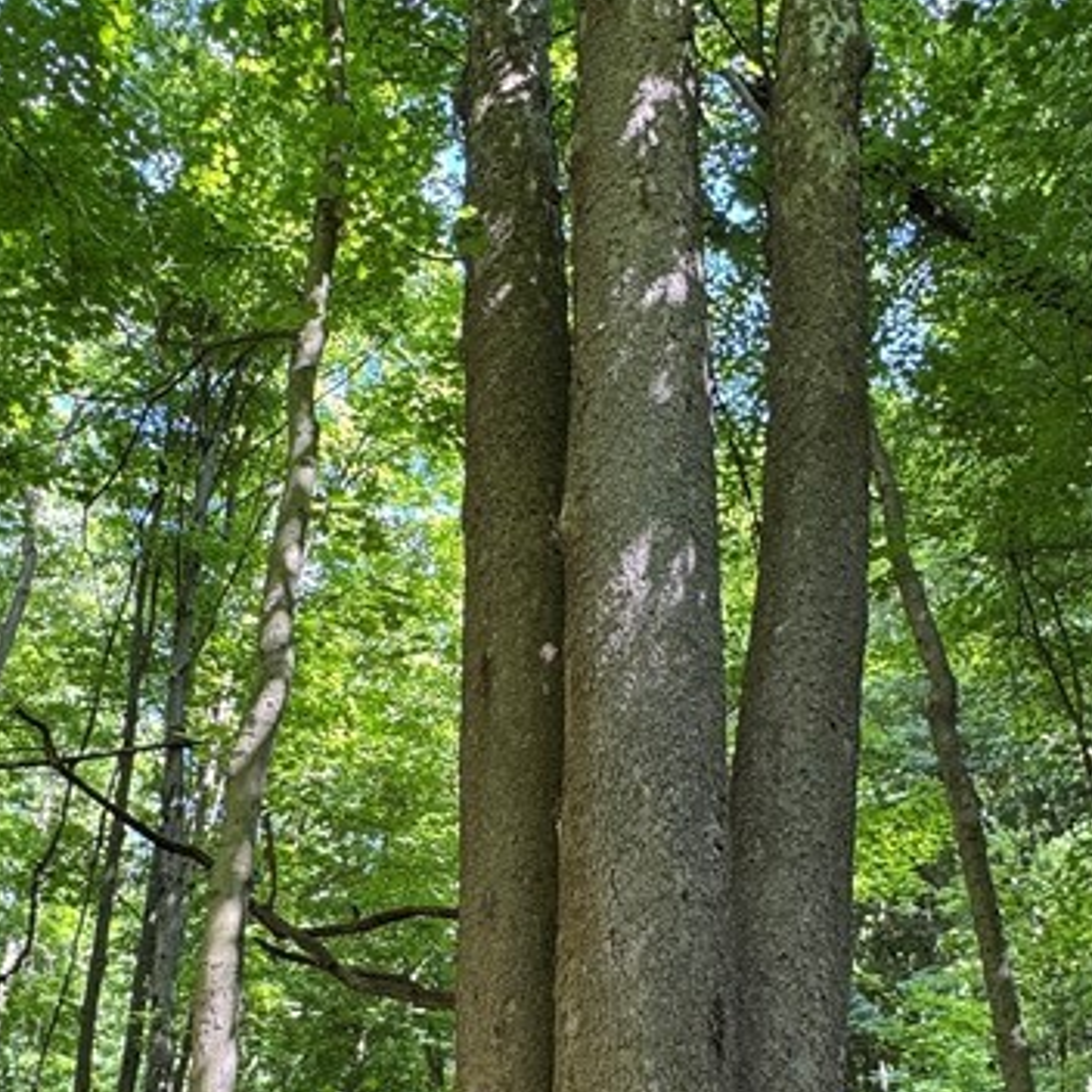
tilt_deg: +24.1
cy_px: 682
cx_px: 589
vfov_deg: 45.7
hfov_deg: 46.0
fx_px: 1285
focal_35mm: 36
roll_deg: +1.7
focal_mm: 2.22
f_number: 2.2
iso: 100
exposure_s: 1/99
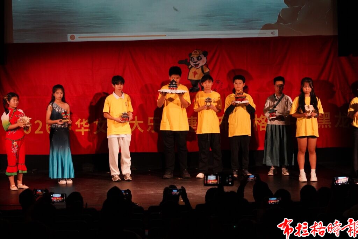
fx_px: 1074
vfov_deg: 12.7
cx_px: 179
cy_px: 120
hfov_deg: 18.9
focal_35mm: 108
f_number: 8
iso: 6400
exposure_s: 1/160
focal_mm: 108
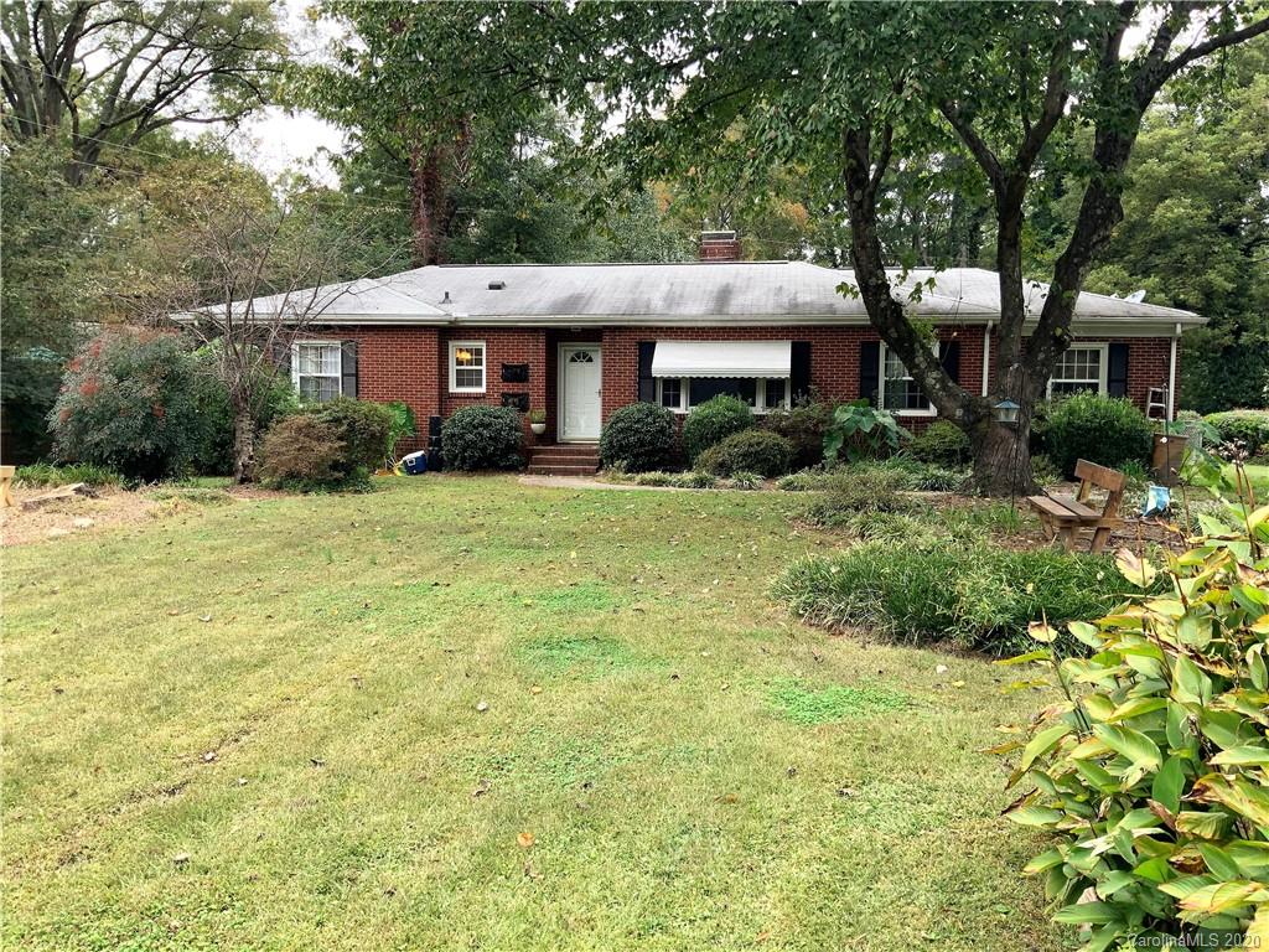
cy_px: 476
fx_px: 1063
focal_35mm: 29
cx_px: 634
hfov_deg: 61.7
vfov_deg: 48.2
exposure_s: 1/130
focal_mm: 3
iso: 16
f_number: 1.8
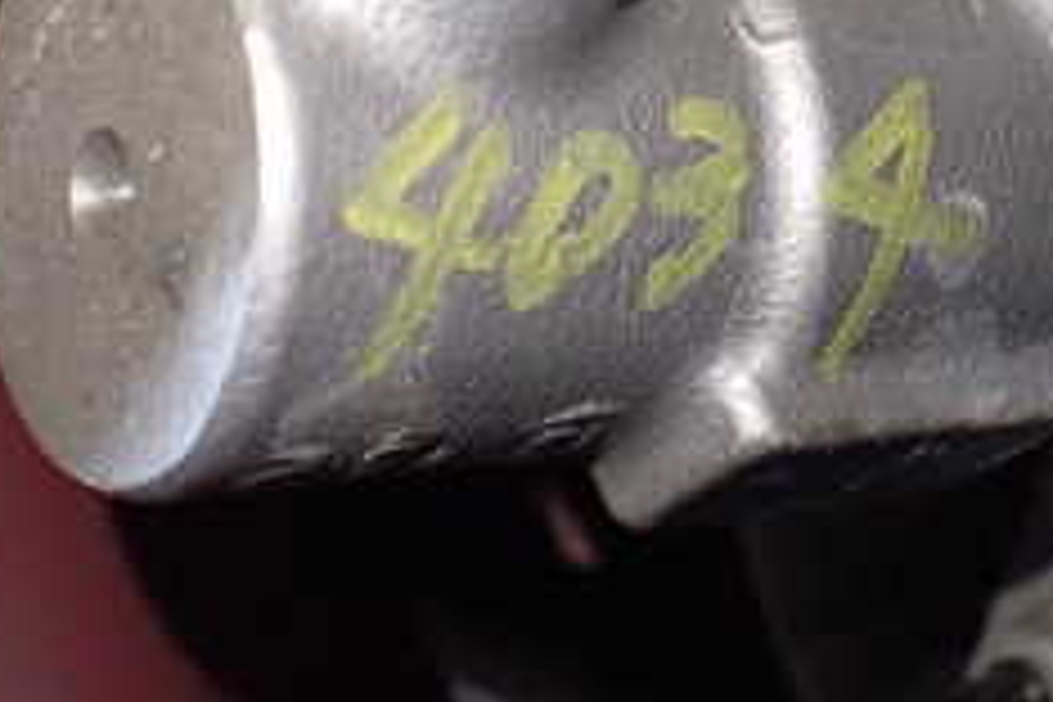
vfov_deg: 16.9
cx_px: 922
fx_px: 2340
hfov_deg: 24.7
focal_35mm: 80
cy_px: 99
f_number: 2.3
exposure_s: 1/125
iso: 800
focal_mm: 5.4
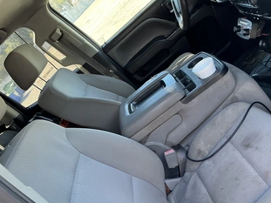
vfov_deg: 39.6
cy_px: 111
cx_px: 146
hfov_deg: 51.3
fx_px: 282
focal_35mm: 36
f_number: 1.8
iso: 64
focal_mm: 3
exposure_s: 1/105
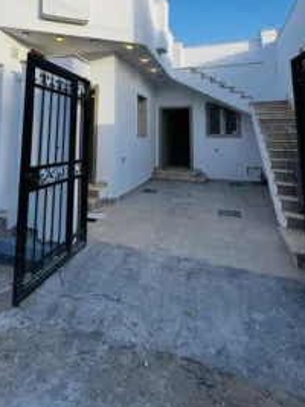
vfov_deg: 74.3
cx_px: 124
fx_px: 247
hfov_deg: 62.9
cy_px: 110
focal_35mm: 21
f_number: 2.2
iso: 40
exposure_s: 1/505
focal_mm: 2.22
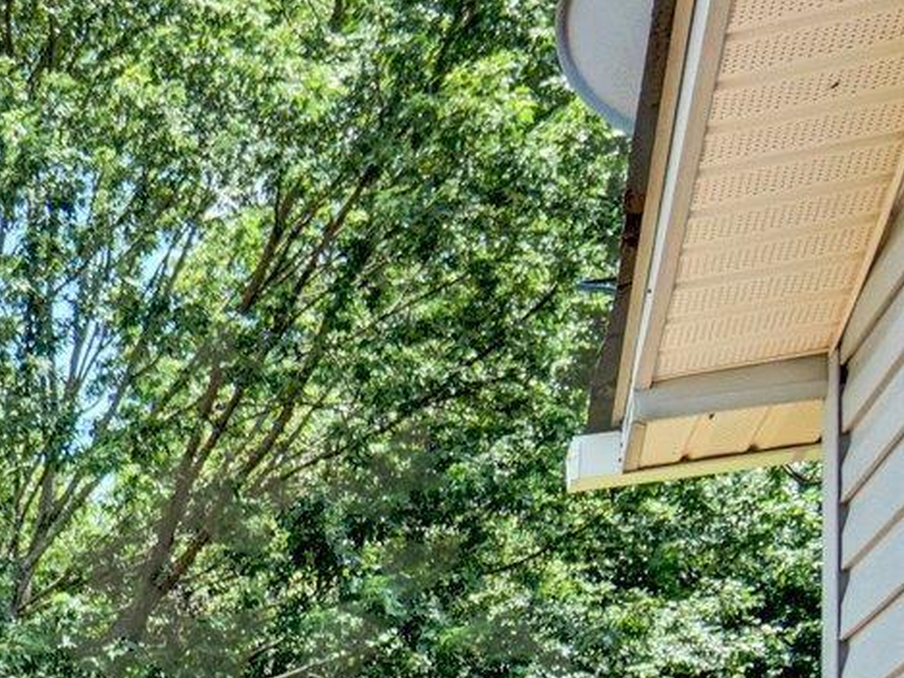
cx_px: -916
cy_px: 1063
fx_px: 1646
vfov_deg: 19.7
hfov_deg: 18.8
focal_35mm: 63
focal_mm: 10
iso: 400
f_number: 4
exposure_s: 1/2500
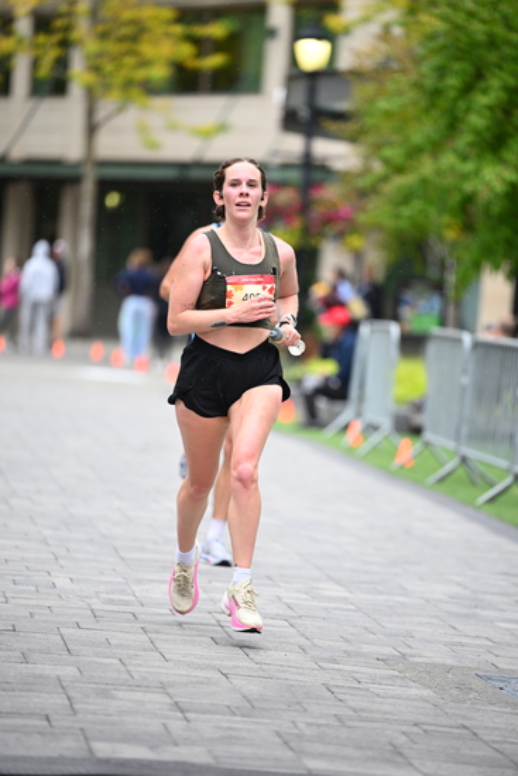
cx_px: 259
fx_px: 4098
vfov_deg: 10.8
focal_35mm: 190
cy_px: 388
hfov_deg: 7.2
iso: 1250
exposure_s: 1/1600
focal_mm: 190
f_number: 2.8
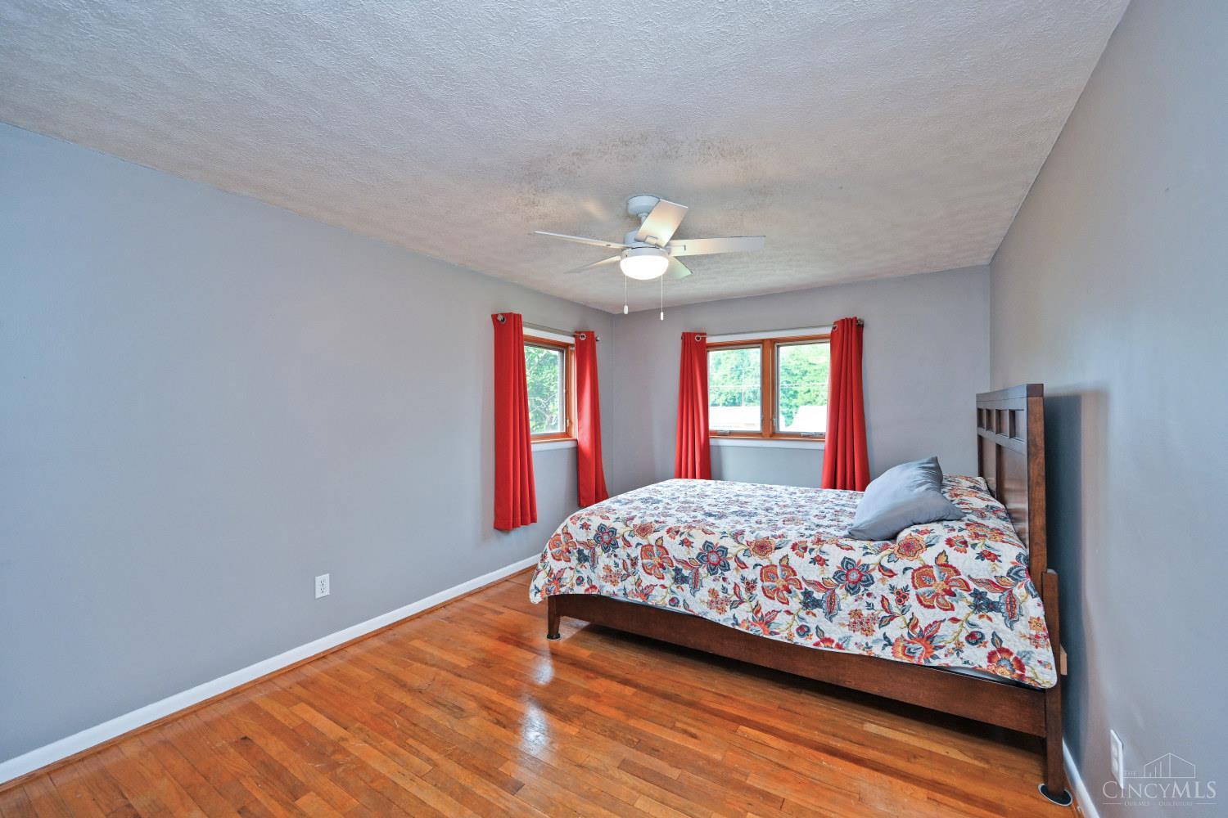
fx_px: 478
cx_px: 614
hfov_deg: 104.3
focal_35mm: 14
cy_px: 409
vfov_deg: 81.2
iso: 400
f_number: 4
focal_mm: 14
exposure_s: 1/60
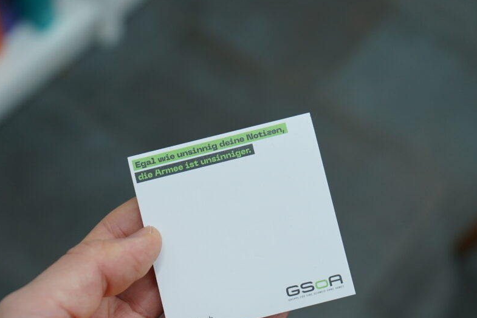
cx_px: 240
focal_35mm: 60
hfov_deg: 33.4
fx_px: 795
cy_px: 199
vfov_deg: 22.6
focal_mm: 46
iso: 500
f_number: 4.5
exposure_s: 1/60
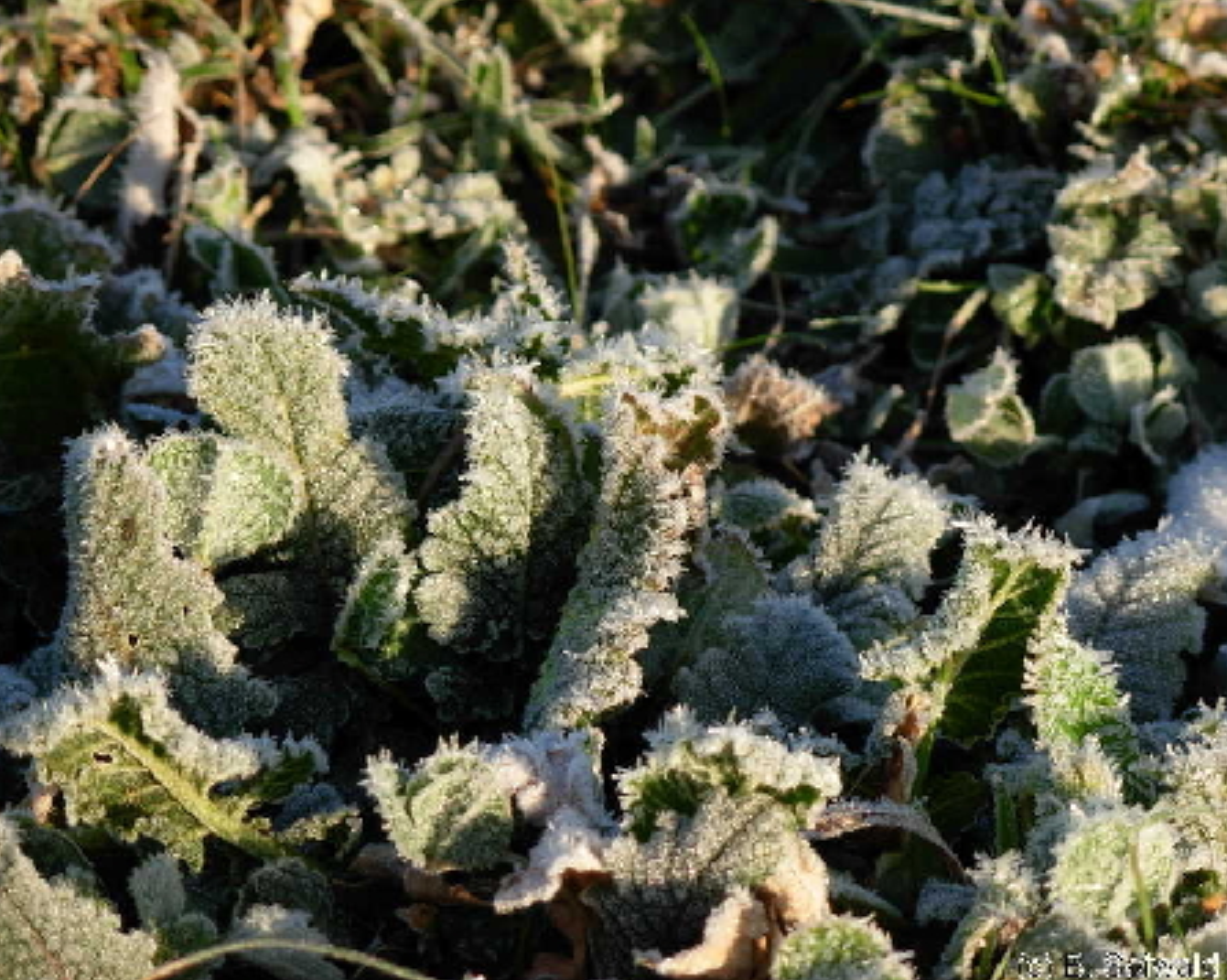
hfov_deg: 12.9
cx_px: 640
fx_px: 5407
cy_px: 491
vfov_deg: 10.4
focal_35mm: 149
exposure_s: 1/181
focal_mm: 23.5
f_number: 4.5
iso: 79
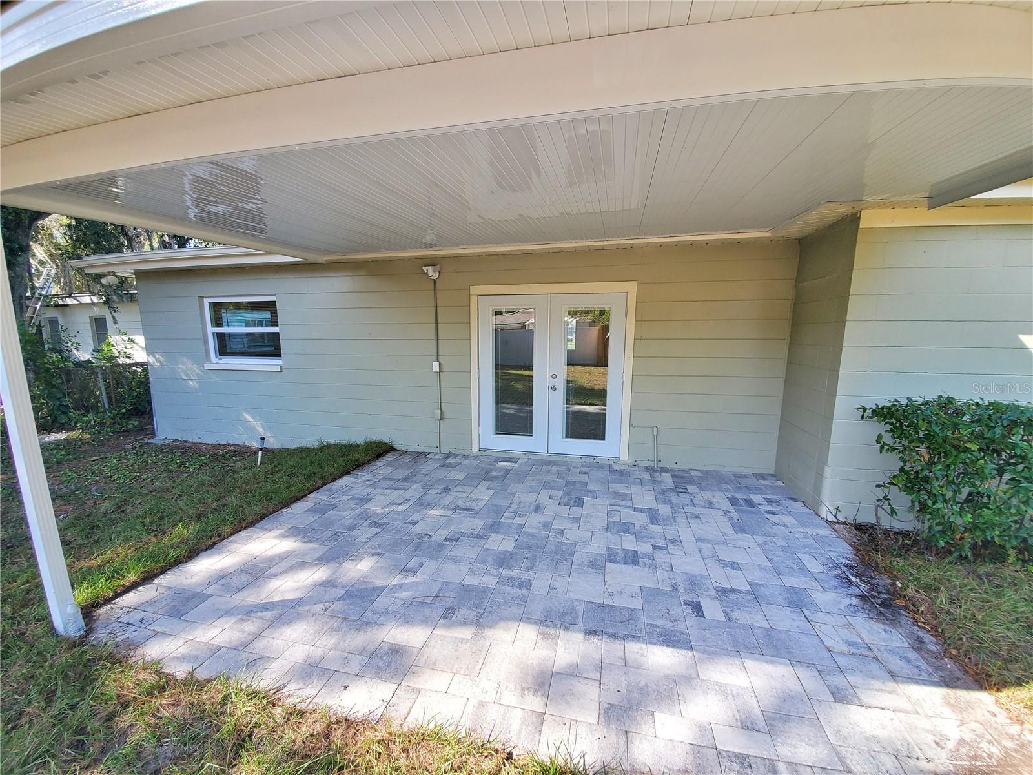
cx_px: 516
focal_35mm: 13
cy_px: 388
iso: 50
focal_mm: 1.8
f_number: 2.2
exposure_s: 1/150
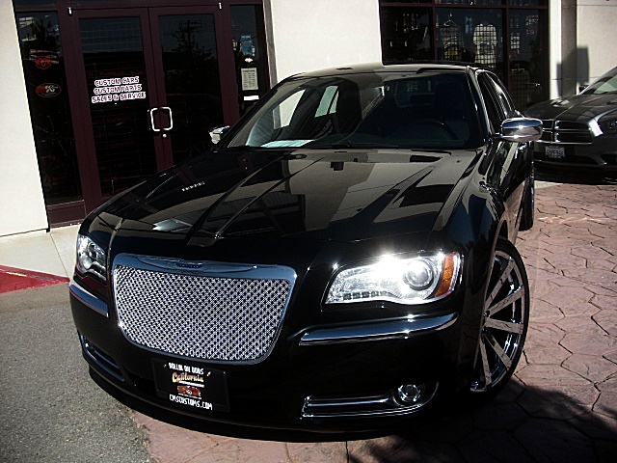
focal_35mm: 36
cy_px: 232
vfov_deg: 39.7
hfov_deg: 51.4
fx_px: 642
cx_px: 308
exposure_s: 1/800
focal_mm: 6.3
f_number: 2.8
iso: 50
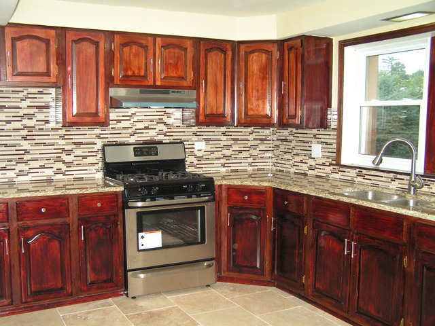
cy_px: 163
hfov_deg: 49.0
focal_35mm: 38
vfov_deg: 37.7
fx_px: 478
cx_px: 218
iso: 200
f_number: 2.8
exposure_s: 1/250
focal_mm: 6.3
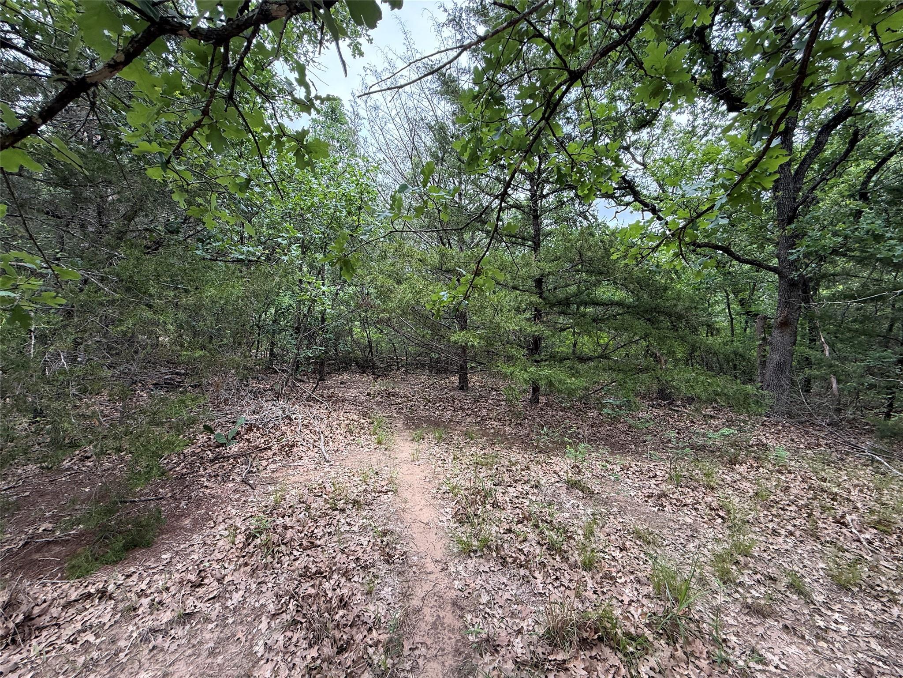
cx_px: 452
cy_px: 339
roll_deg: -2.7
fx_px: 365
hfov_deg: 102.1
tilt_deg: +0.4
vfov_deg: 85.7
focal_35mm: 14
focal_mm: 2.22
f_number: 2.2
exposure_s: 1/207
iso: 64
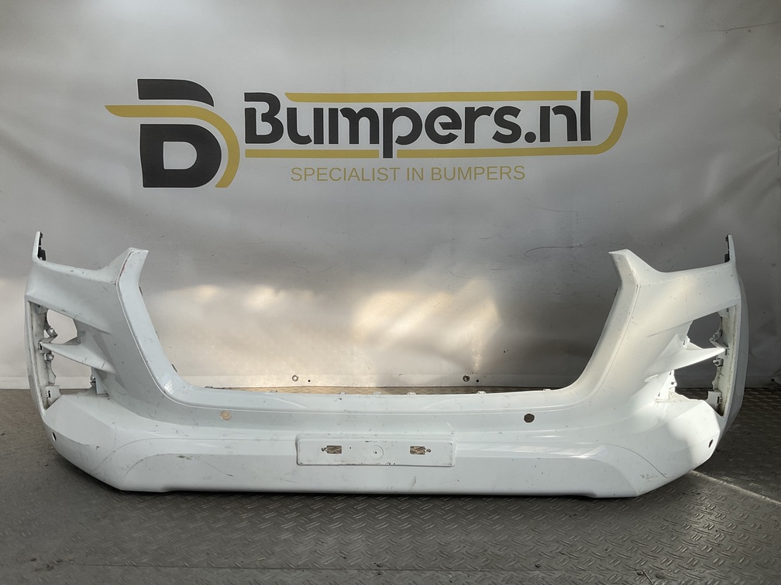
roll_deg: -0.7
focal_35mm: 29
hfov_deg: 61.7
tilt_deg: -6.6
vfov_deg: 48.2
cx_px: 390
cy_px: 292
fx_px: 654
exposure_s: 1/855
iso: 16
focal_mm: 3
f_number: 1.8
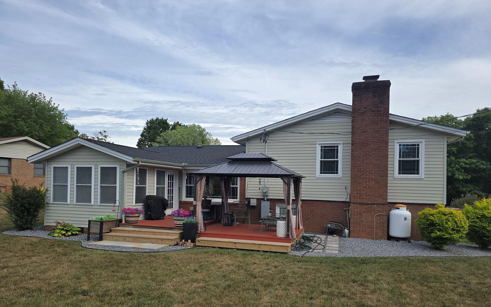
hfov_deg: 72.5
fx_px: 335
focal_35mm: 25
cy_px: 186
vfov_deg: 48.9
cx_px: 247
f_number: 1.7
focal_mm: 6.3
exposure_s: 1/657
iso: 12
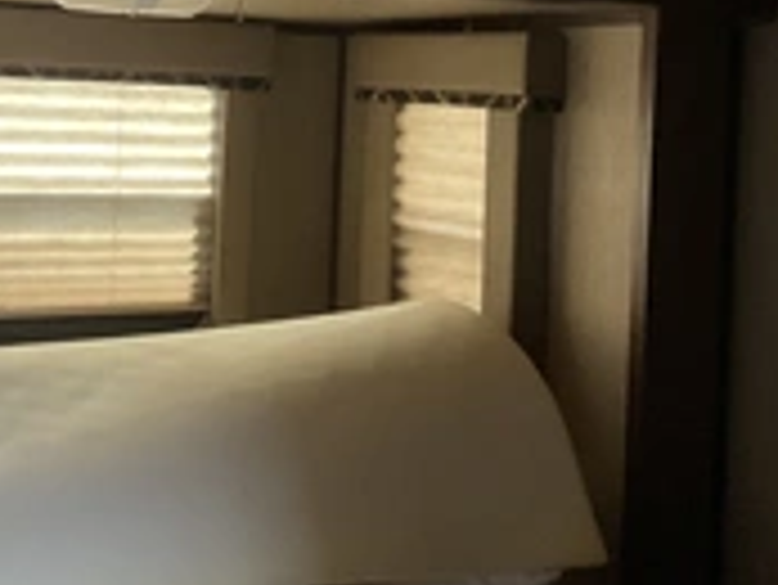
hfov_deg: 27.6
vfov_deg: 21.5
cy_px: 72
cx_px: 31
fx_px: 1507
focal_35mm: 67
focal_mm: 3
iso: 64
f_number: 1.8
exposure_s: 1/83
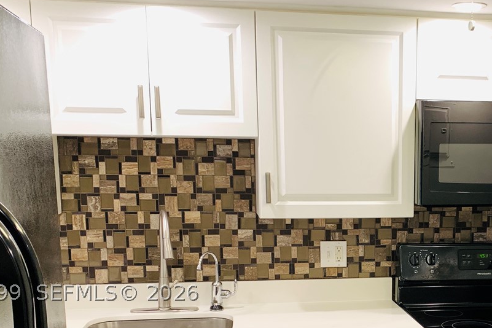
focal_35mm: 54
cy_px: 292
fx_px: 738
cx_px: 386
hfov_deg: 35.8
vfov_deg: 24.4
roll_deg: -0.8
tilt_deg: -11.0
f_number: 1.8
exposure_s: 1/60
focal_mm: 4.25
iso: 80
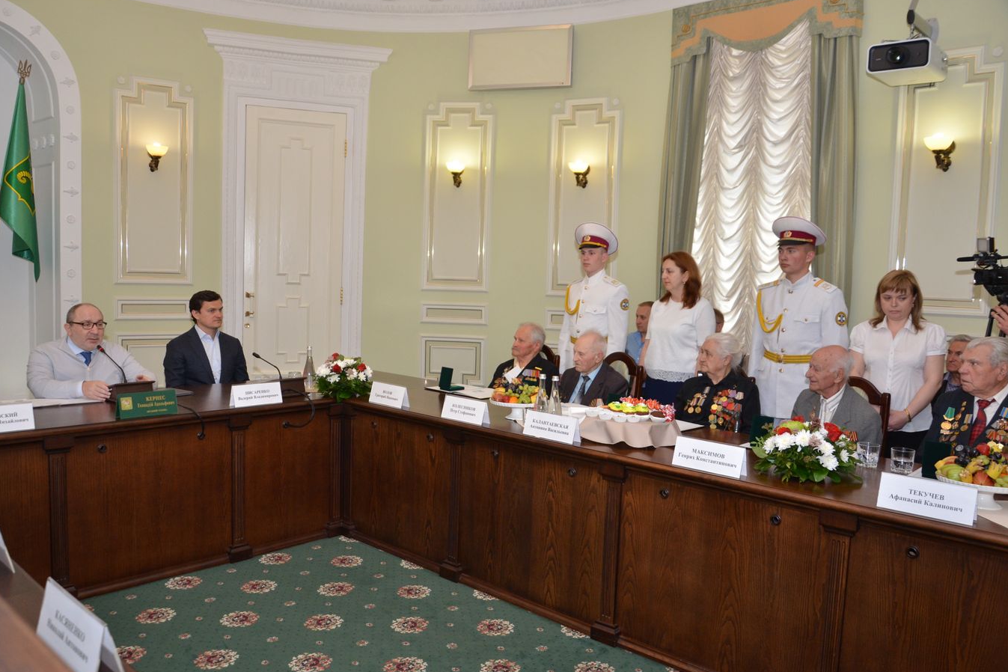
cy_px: 336
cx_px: 486
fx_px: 784
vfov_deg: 46.4
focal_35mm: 28
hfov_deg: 65.5
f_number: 5.6
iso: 640
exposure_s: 1/250
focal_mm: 18
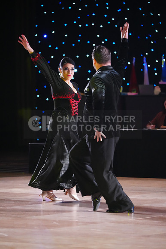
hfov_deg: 7.2
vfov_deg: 10.8
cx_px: 83
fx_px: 1313
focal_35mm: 190
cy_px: 124
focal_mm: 190
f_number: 4
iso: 8000
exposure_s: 1/400
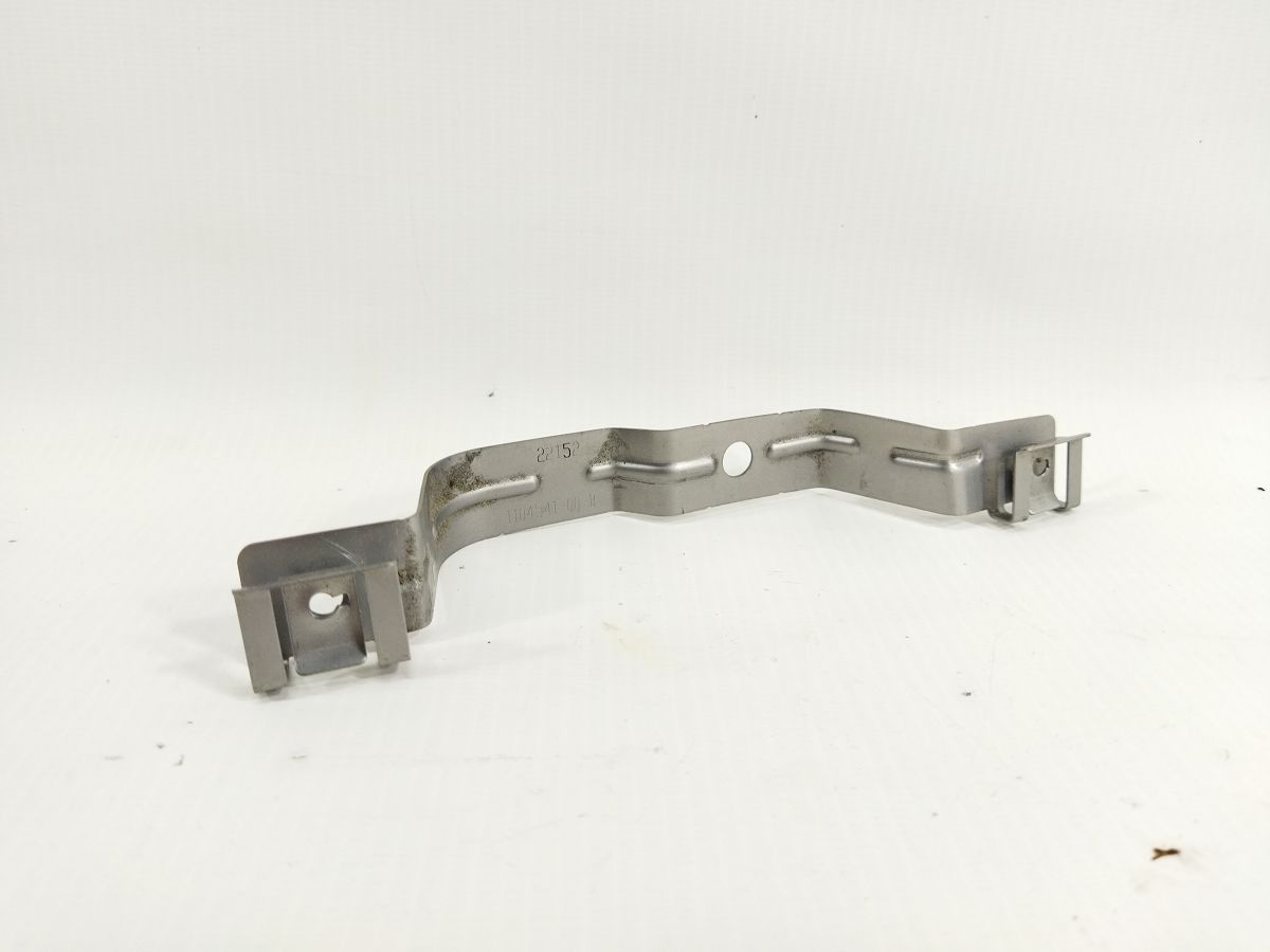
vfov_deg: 51.4
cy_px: 476
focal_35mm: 27
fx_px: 991
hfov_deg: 65.3
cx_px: 635
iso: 121
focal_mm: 4.71
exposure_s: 1/100
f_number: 1.79
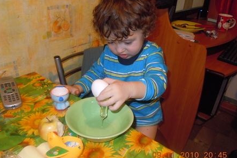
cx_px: 116
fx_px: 211
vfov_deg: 41.1
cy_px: 83
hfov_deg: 58.7
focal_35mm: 32
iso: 400
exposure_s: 1/30
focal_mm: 5.4
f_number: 3.5
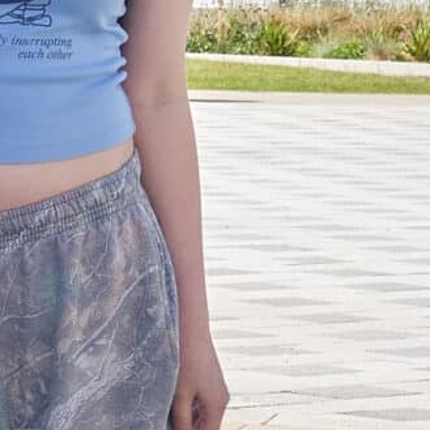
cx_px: -754
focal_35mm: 280
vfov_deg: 6.3
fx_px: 3935
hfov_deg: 5.9
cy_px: 163
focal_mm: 35
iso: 400
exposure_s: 1/125
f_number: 11
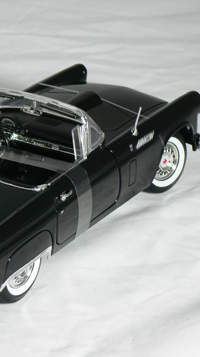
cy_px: 178
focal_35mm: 159
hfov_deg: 7.6
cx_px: 7
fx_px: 1500
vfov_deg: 13.5
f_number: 3.2
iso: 200
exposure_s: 1/30
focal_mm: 18.2
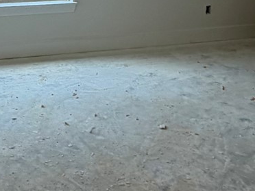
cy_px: -18
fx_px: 567
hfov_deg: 25.1
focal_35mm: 77
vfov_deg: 18.4
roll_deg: -1.6
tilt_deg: -7.8
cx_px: 69
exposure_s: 1/121
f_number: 2.2
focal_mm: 2.22
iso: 80
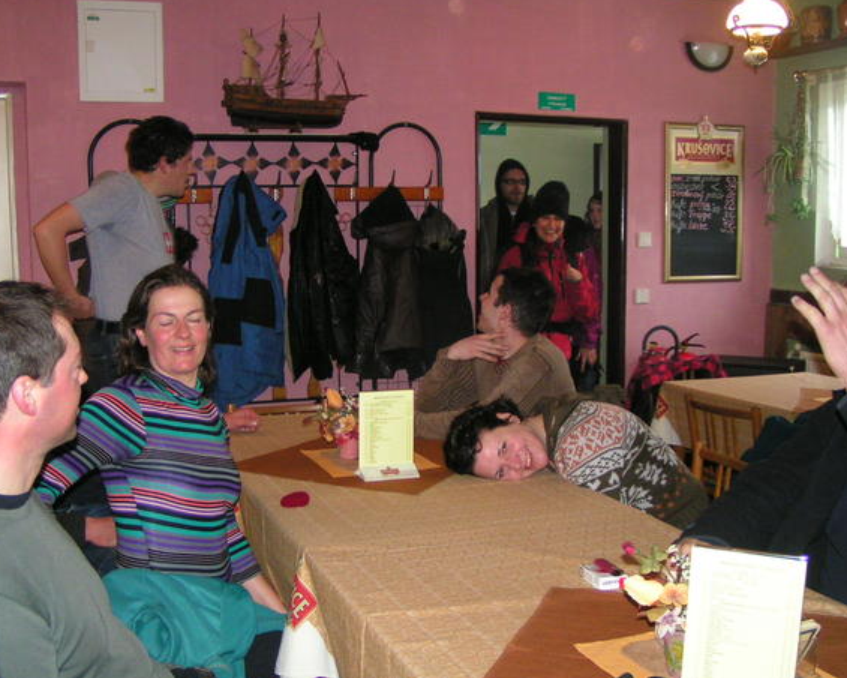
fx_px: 1053
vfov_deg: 35.7
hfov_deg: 43.8
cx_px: 424
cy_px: 352
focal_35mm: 42
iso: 200
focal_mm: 5.8
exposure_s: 1/40
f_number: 2.8
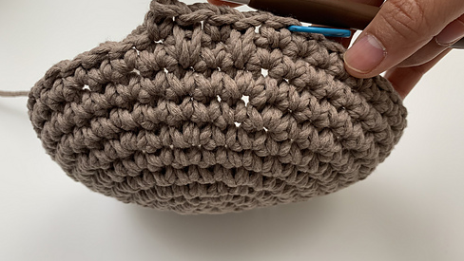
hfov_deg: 66.0
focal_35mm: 29
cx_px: 229
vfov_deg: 40.1
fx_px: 357
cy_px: 107
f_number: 1.8
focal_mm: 4.25
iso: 100
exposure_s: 1/74
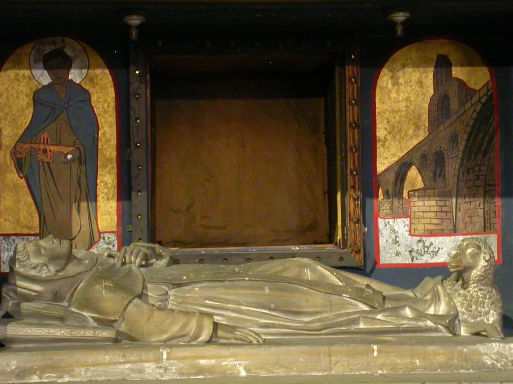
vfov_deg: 12.3
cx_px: 256
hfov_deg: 16.4
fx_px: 1778
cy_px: 192
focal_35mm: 120
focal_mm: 24.8
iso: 400
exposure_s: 1
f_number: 4.3
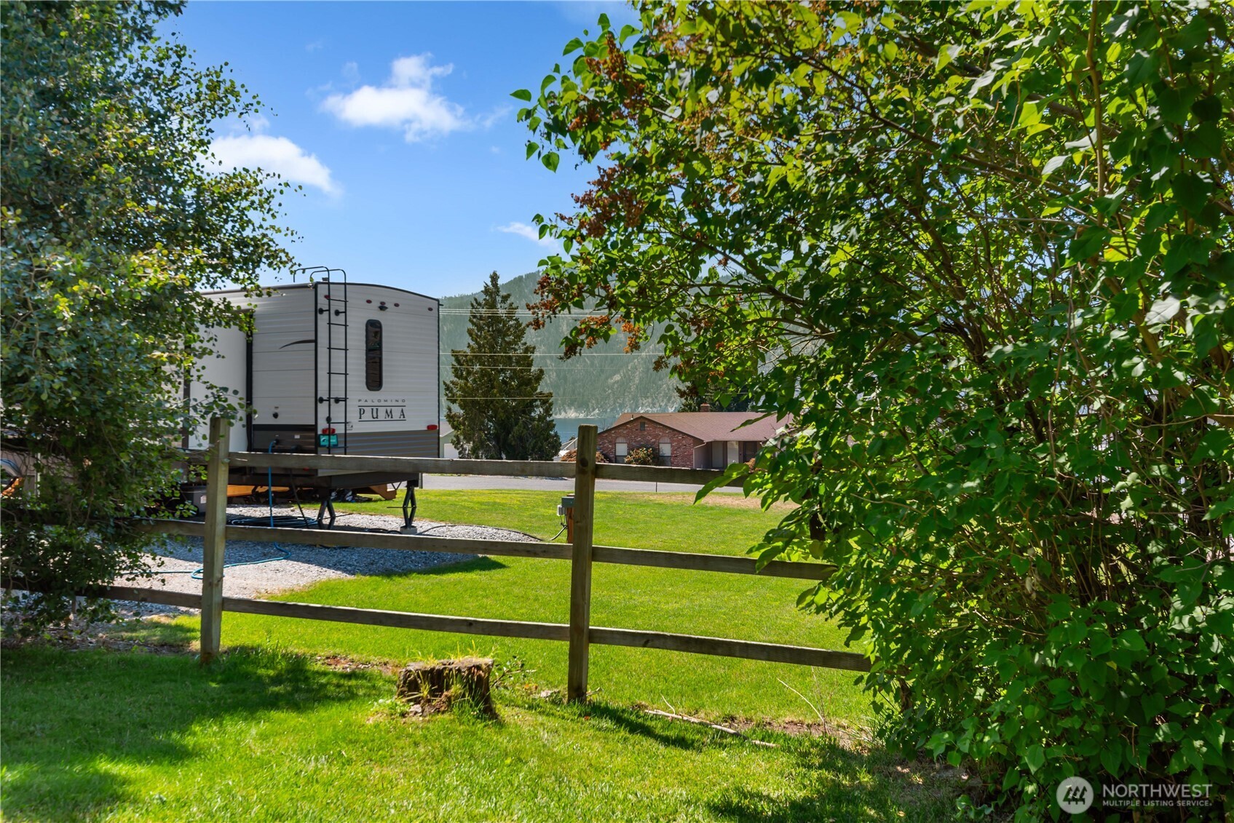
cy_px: 412
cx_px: 617
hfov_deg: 61.9
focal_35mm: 30
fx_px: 1029
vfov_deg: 43.6
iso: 100
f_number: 8
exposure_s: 1/125
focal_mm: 30
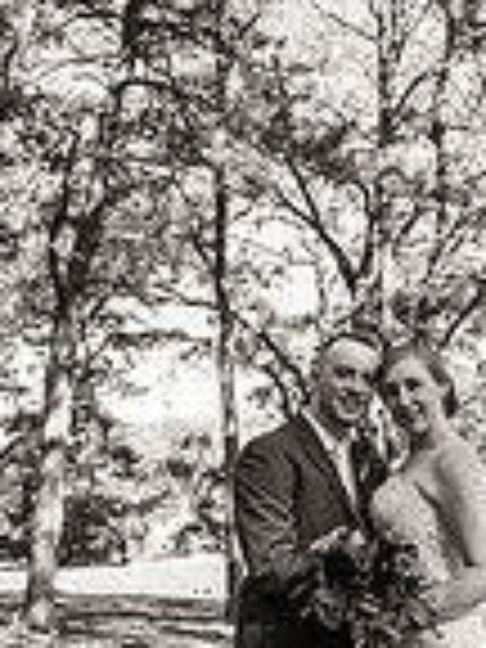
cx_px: 450
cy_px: 342
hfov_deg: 23.7
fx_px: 1123
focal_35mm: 60
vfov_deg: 32.2
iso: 400
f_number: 2.8
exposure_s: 1/800
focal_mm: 20
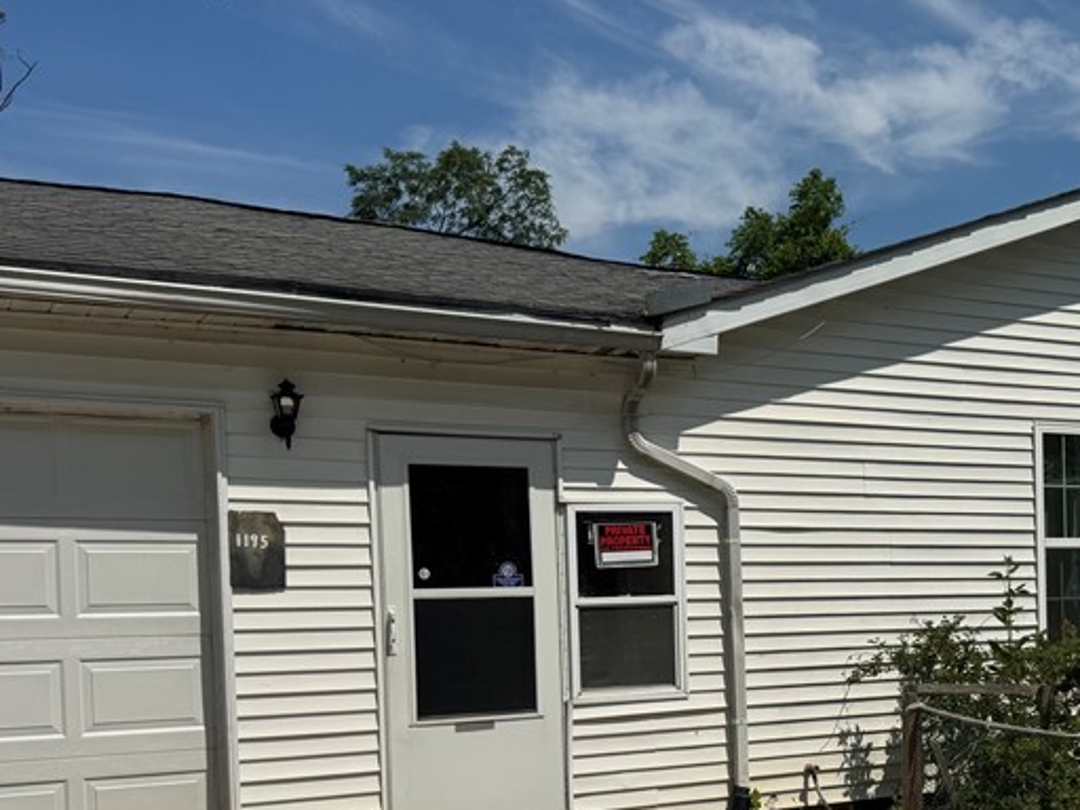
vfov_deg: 29.6
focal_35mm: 48
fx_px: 1498
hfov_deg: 38.5
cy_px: 652
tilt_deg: -0.7
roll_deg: -1.1
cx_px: 827
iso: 80
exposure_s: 1/12346
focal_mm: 6.76
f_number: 1.78
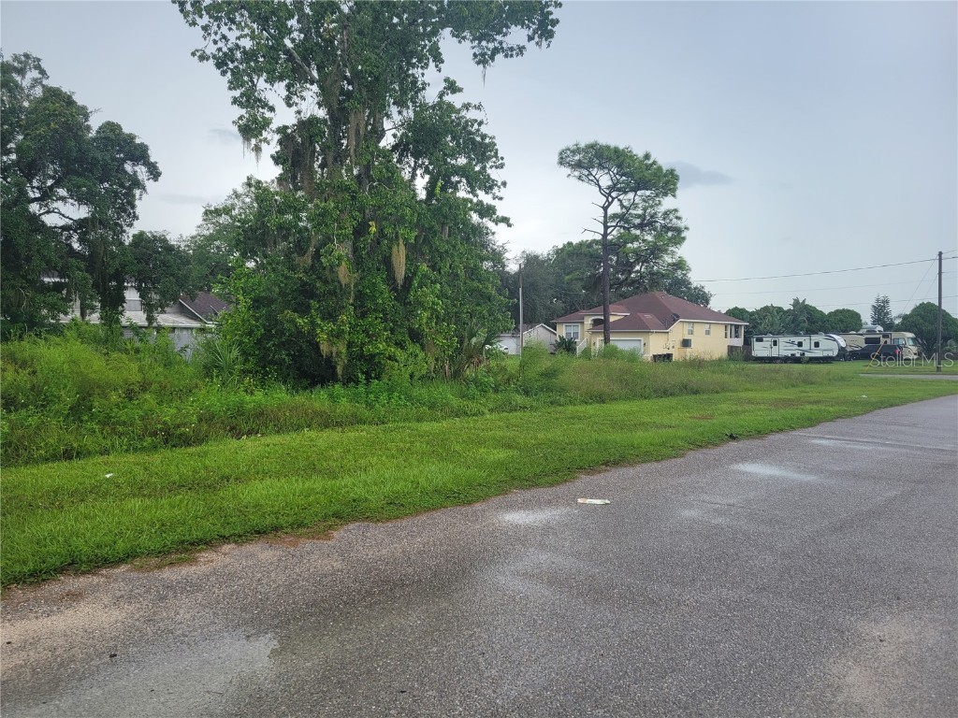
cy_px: 359
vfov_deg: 53.1
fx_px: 720
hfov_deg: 67.3
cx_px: 479
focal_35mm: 26
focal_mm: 5.4
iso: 40
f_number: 1.8
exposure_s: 1/496
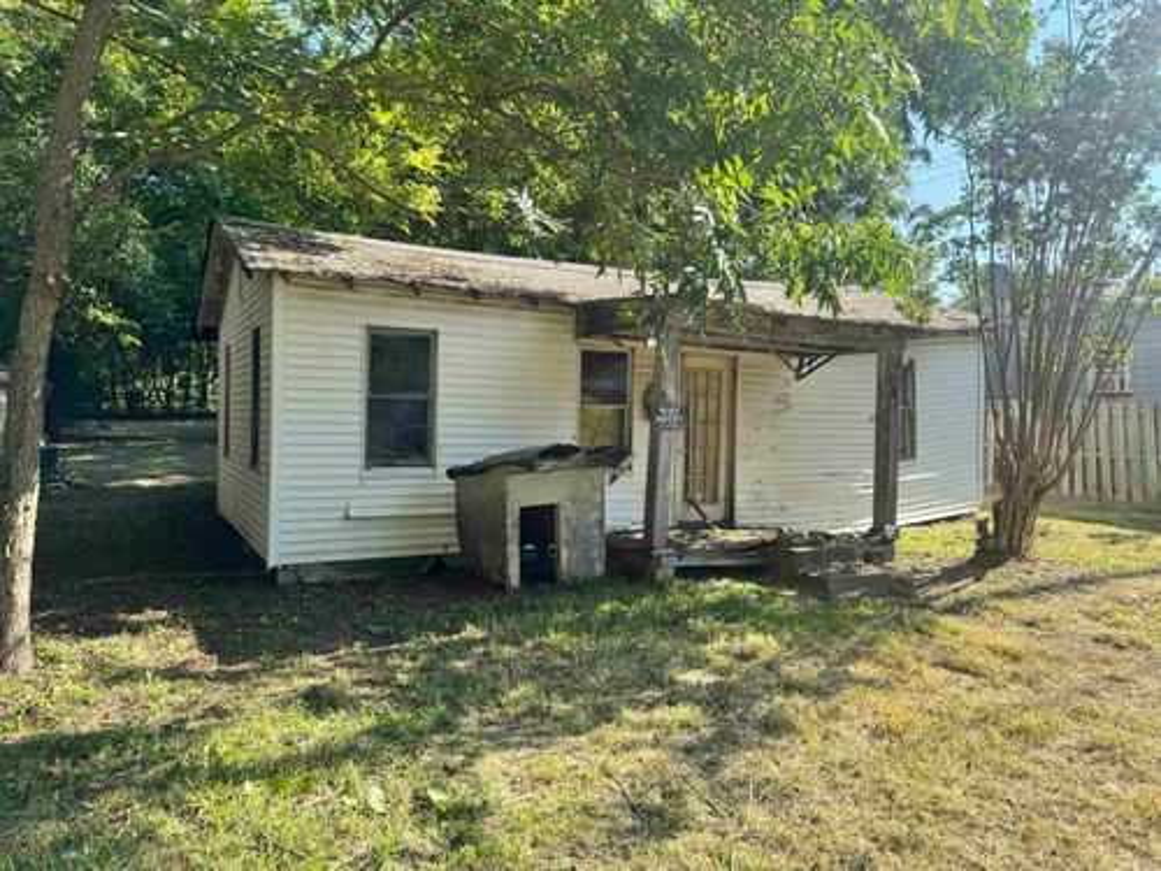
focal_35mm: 24
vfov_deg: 56.8
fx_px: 805
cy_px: 436
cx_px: 580
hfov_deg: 71.6
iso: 80
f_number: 1.78
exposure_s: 1/1131
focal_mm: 6.76
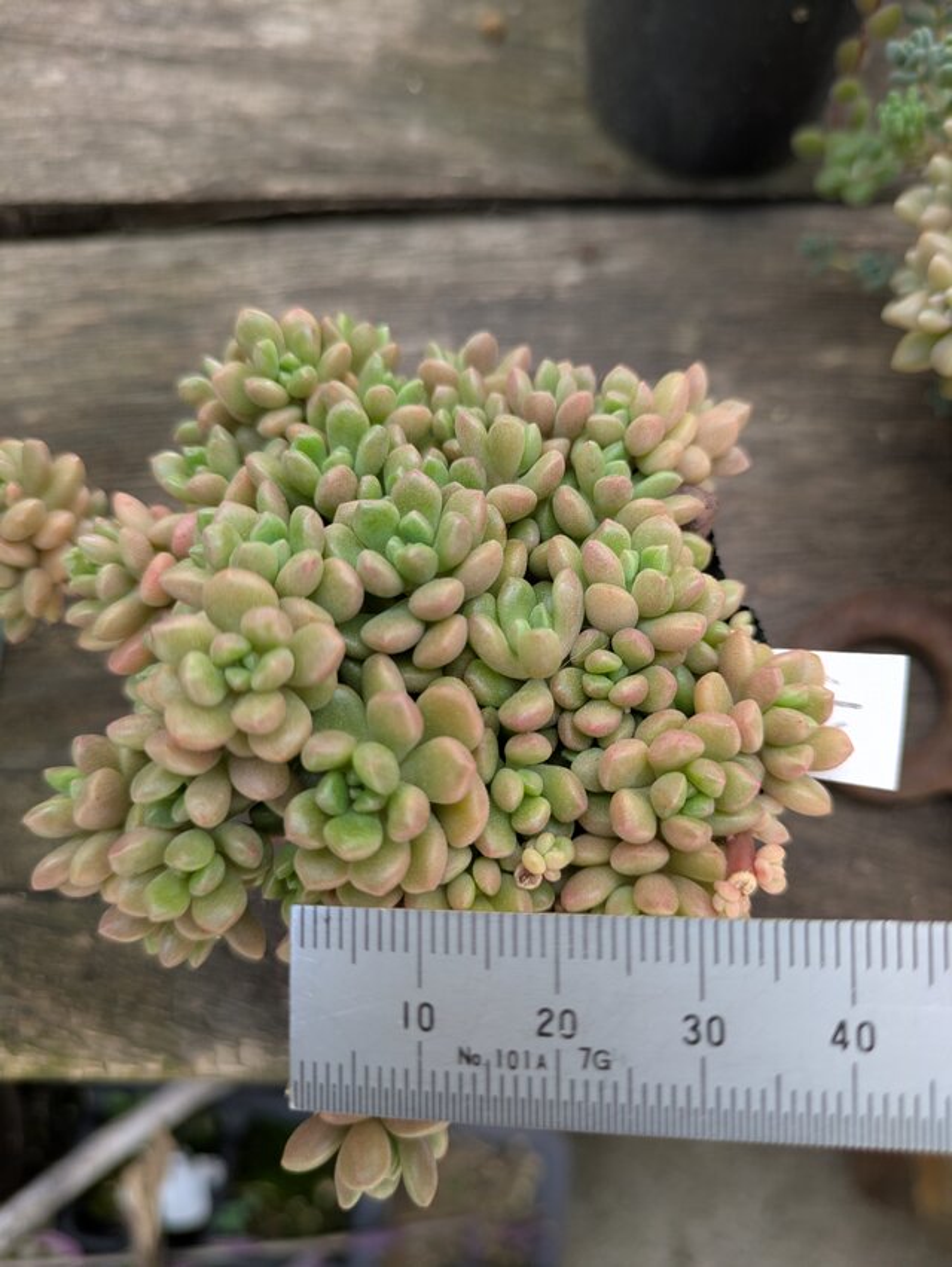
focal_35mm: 25
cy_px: 634
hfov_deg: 54.9
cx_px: 476
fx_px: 916
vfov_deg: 69.4
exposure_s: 1/168
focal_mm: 5.43
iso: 46
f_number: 1.89
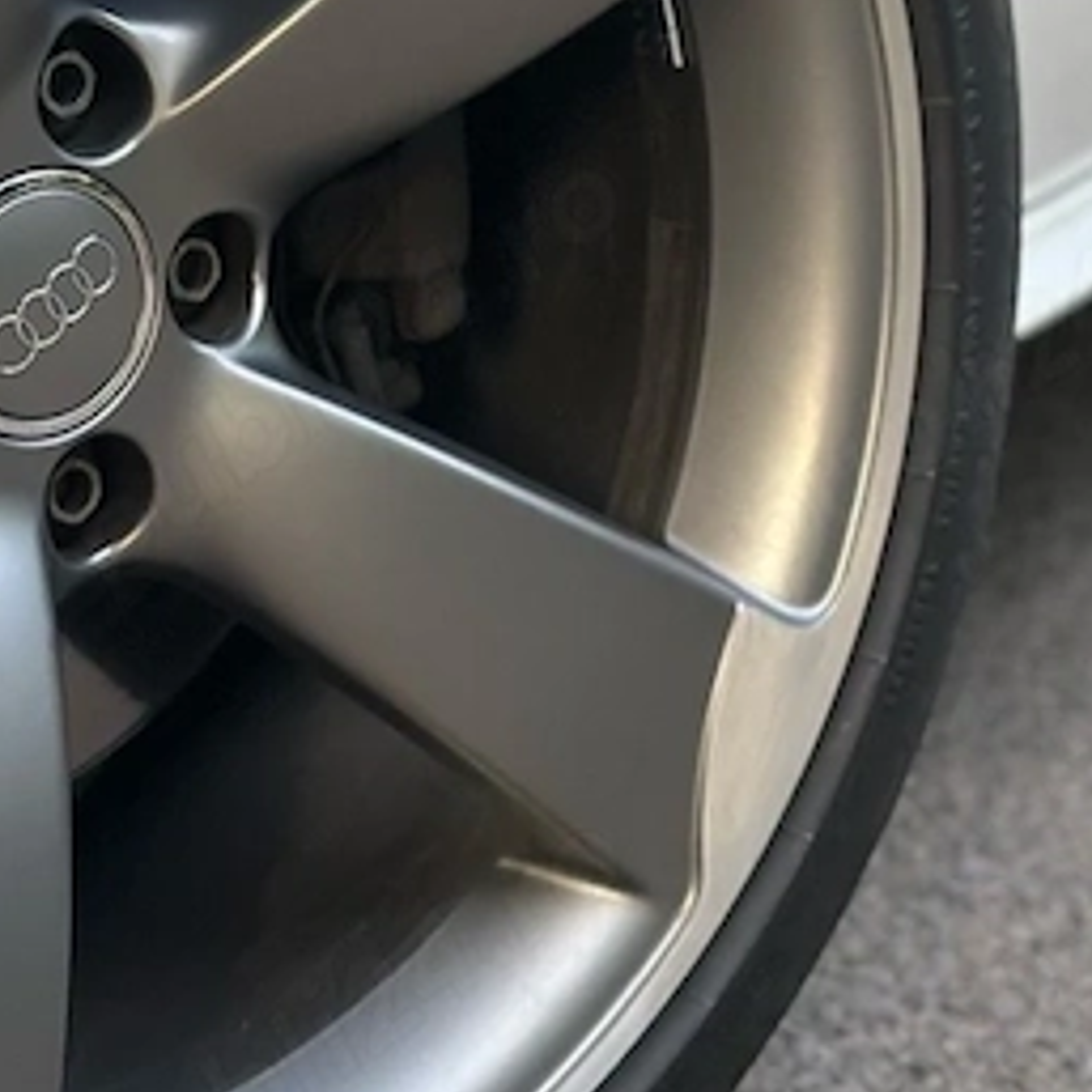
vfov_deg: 12.9
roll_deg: -2.9
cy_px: -191
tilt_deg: -4.7
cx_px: 514
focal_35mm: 132
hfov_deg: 13.2
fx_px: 4711
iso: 125
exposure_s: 1/137
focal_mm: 6.86
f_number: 1.78
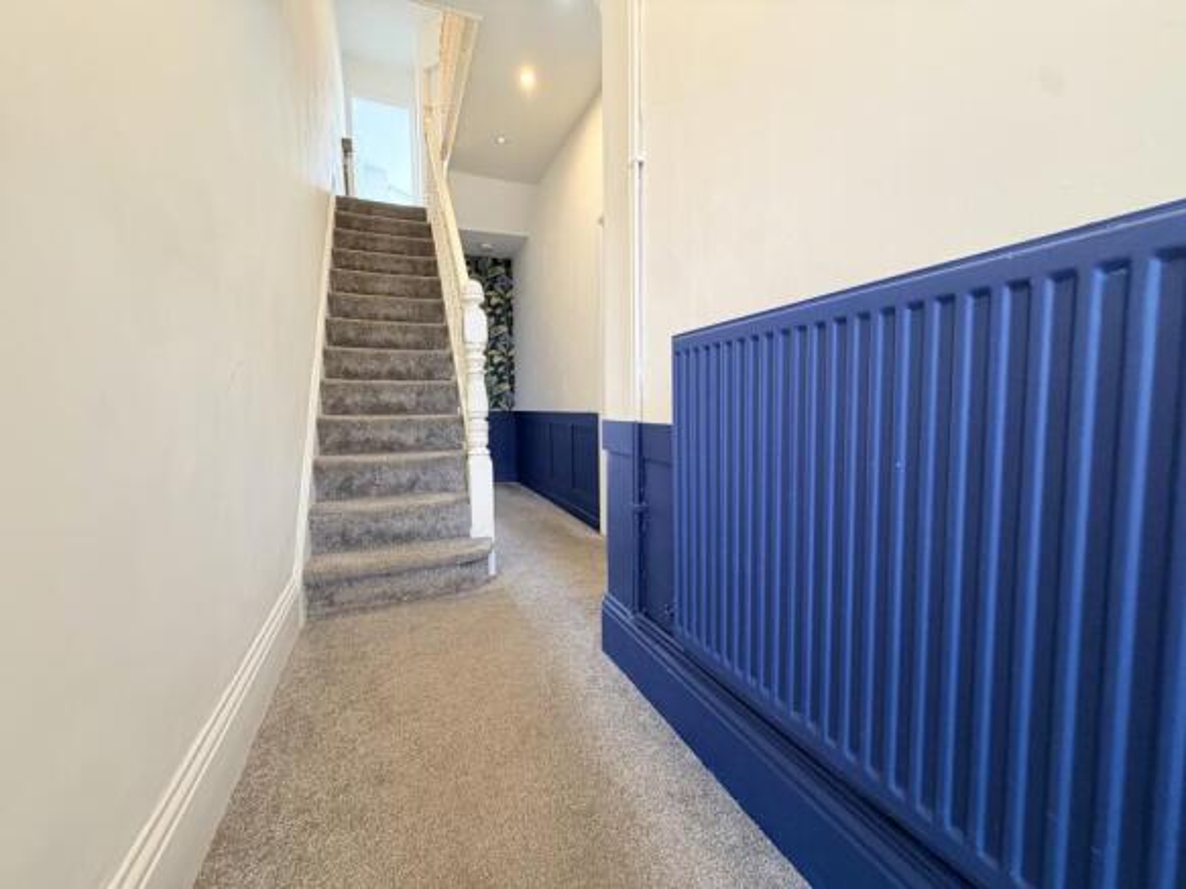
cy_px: 444
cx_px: 593
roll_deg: +1.3
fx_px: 480
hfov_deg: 102.1
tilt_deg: -5.3
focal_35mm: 14
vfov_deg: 85.7
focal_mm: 2.22
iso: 200
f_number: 2.2
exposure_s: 1/50
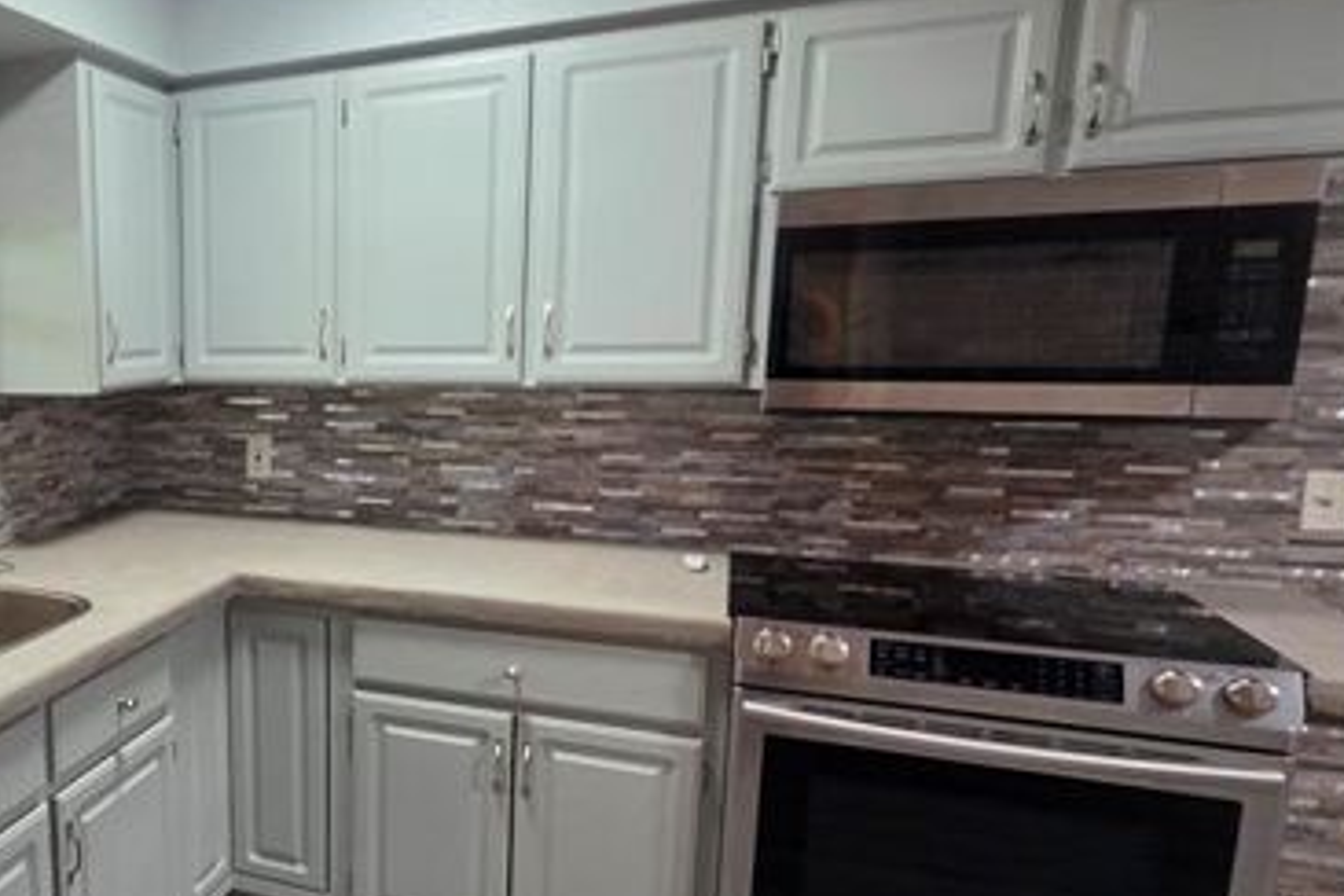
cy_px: 510
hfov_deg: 60.1
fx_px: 971
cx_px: 163
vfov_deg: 49.4
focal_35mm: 26
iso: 80
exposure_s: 1/30.5
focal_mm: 2.2
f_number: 1.9
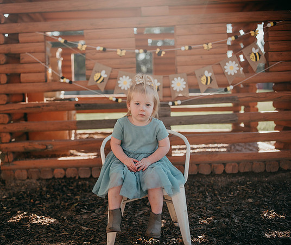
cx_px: 108
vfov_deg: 37.9
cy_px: 122
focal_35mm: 41
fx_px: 356
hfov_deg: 44.1
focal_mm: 35
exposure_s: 1/1600
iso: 64
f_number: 1.6
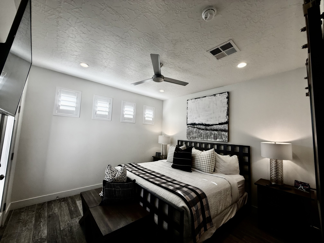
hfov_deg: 102.1
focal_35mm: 14
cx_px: 162
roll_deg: -2.2
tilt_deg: +6.1
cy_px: 122
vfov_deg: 85.7
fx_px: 131
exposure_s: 1/126
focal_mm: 2.22
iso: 64
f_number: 2.2
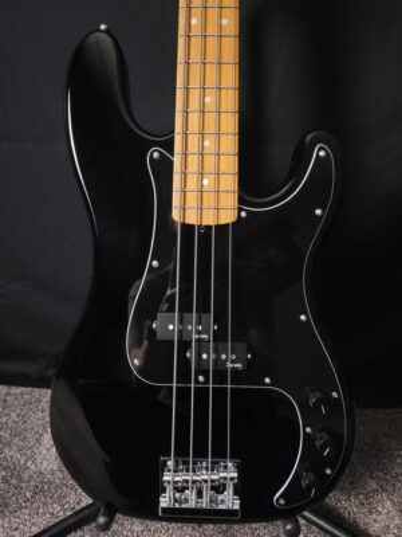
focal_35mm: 26
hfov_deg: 53.1
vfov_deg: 67.3
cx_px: 201
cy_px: 268
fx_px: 403
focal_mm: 5.4
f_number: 1.8
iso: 1250
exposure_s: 1/10
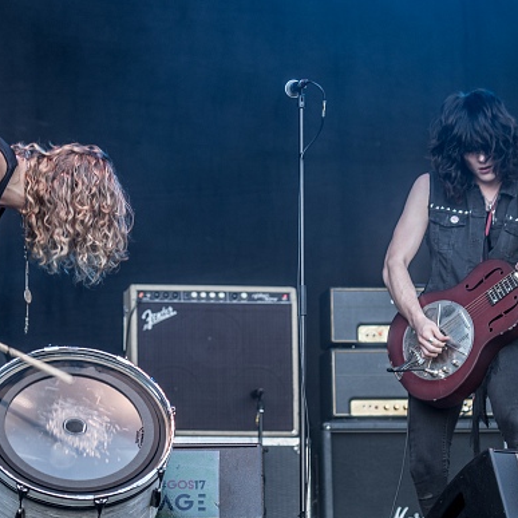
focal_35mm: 237
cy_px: 289
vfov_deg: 7.4
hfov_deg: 7.4
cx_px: 229
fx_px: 4012
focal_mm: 100
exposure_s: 1/100
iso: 100
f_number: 2.8
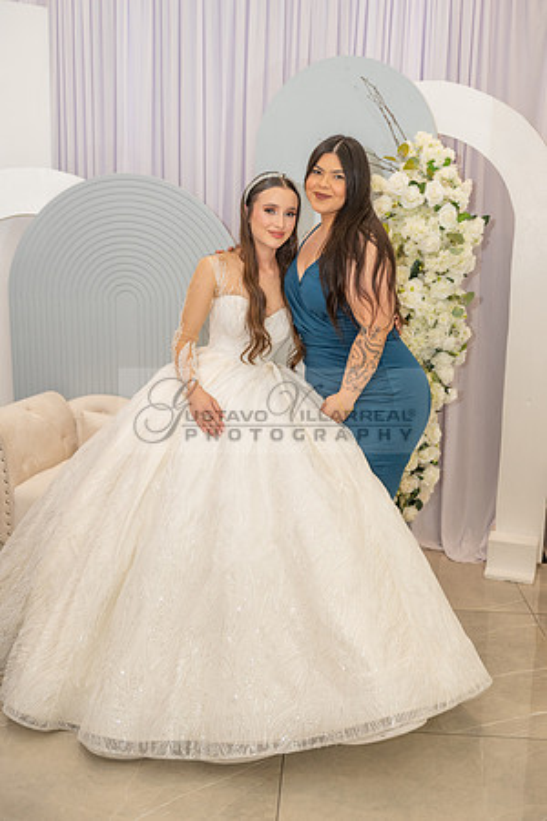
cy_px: 410
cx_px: 274
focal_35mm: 38
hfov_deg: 35.1
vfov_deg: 50.7
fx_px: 866
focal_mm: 38
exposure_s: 1/160
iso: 640
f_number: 3.5
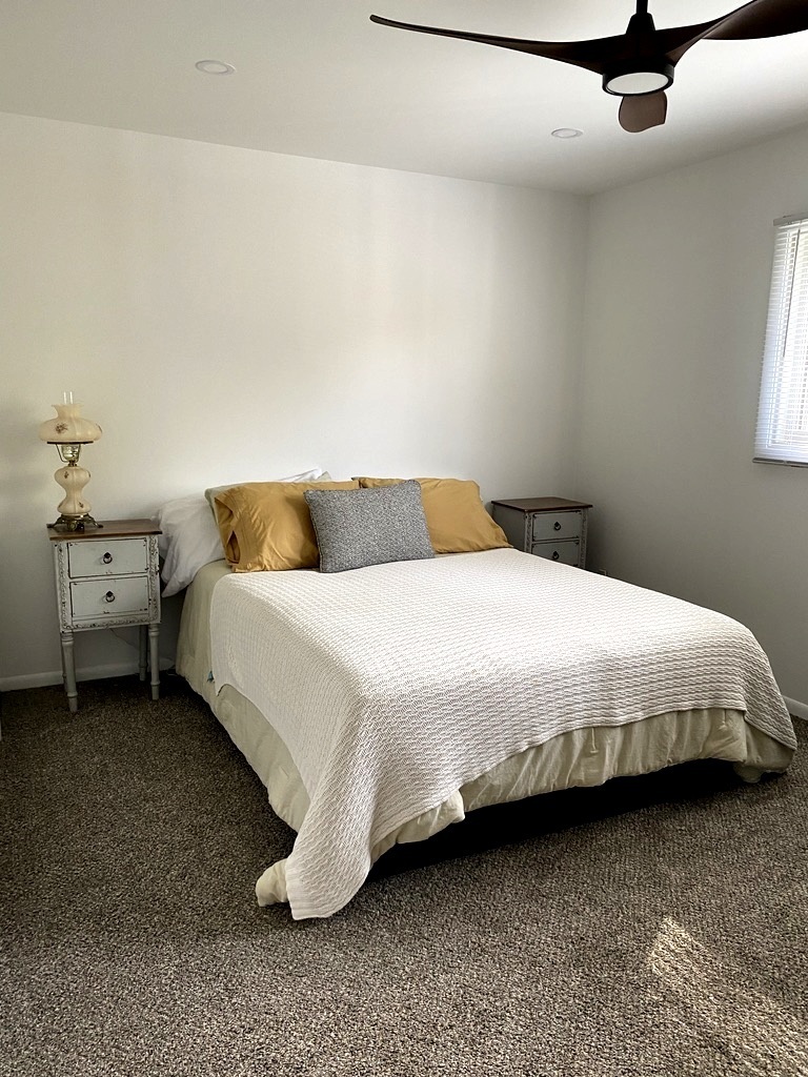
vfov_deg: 67.3
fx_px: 809
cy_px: 538
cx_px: 404
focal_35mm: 26
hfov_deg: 53.1
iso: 125
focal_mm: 4.25
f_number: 1.8
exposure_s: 1/60
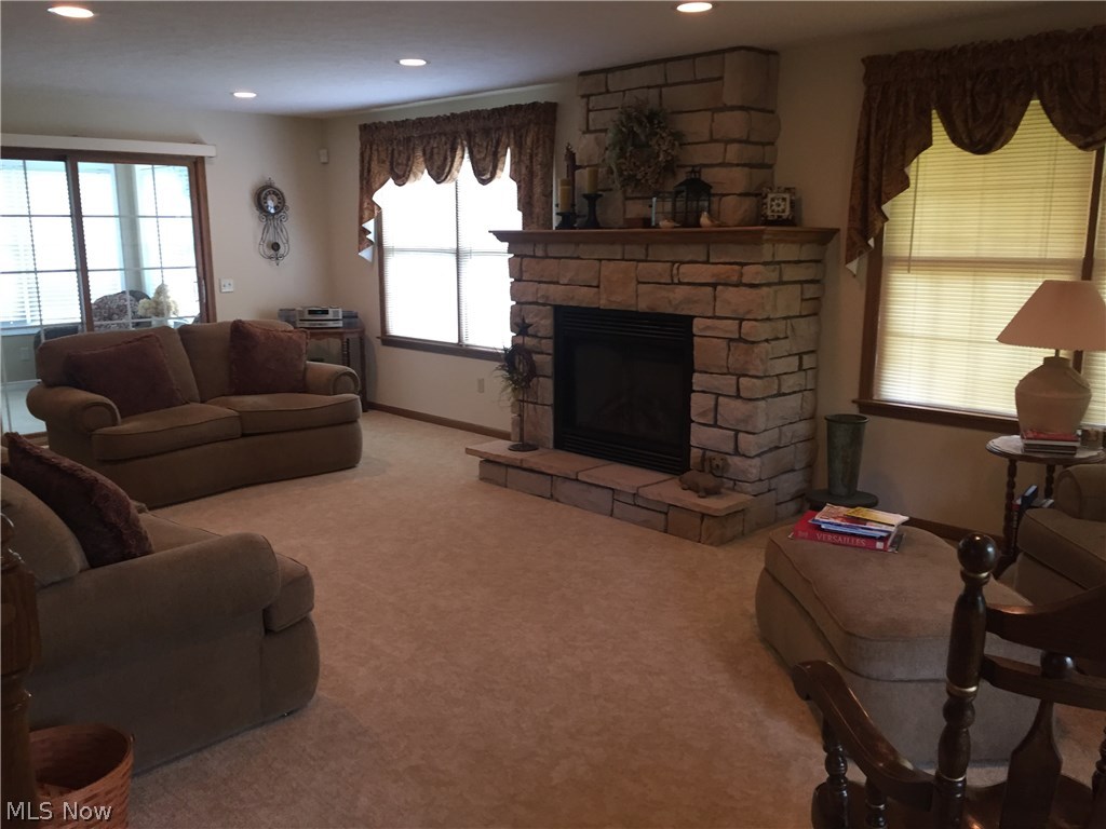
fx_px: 927
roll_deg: +0.2
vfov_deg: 48.2
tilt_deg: -11.5
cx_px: 553
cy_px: 414
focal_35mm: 29
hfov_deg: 61.7
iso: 100
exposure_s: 1/30
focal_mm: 4.15
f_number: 2.2
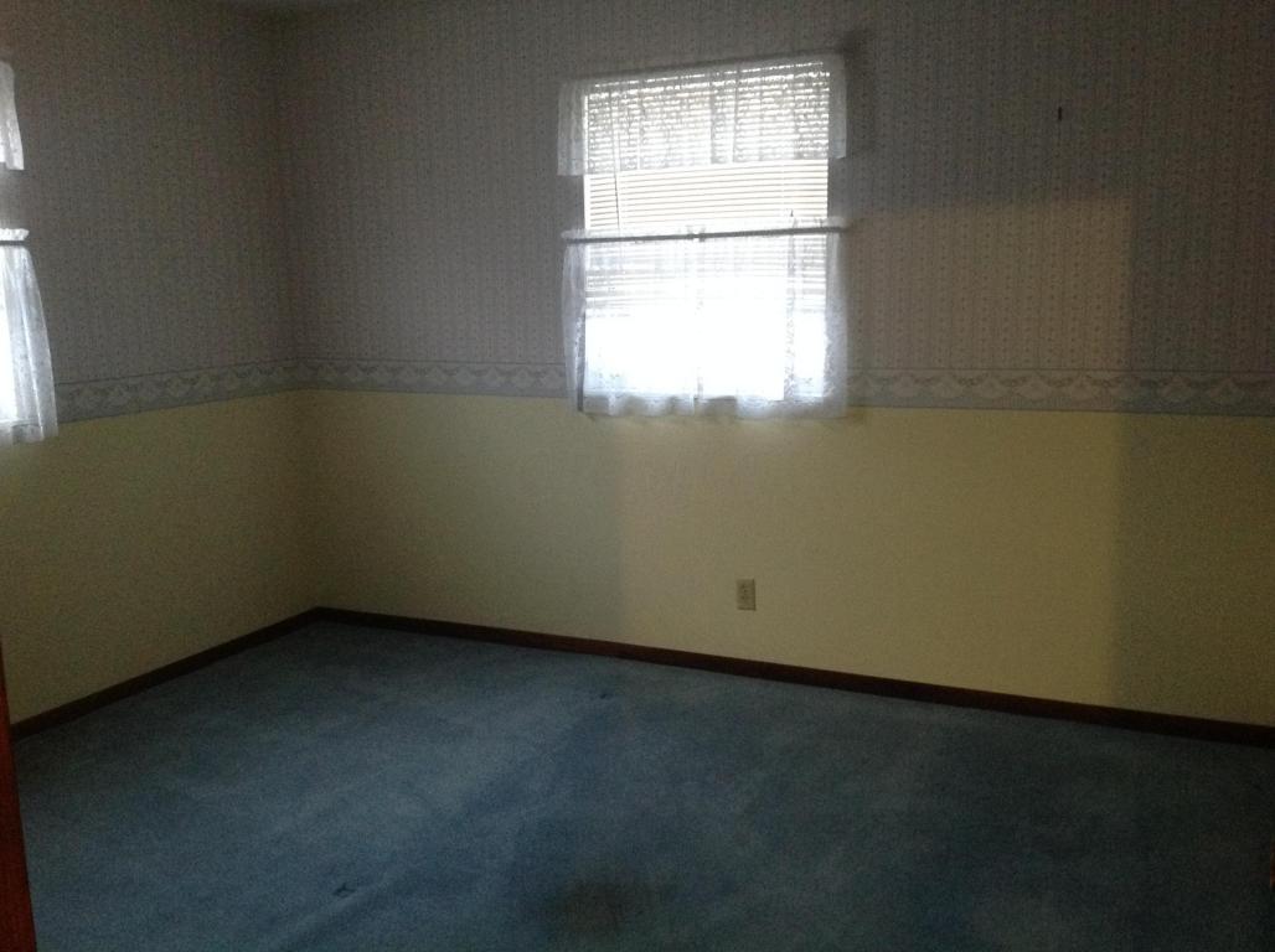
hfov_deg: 52.7
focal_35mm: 35
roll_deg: +0.9
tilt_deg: -11.8
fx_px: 1287
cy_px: 476
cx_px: 638
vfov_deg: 40.6
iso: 400
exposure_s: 1/15
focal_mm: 4.28
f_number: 2.4
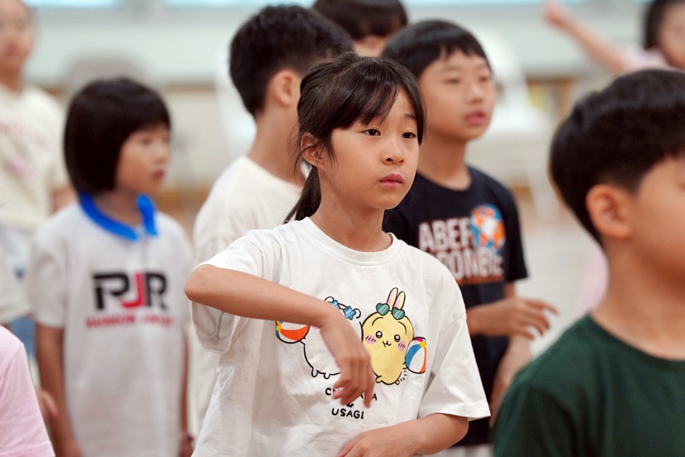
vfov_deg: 7.2
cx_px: 342
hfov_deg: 10.8
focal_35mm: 191
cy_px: 228
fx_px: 3634
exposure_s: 1/200
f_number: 4
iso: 2000
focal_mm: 191
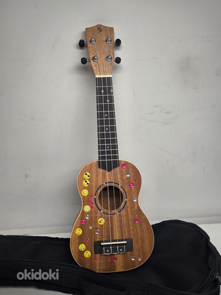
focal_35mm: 35
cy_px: 148
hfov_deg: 40.7
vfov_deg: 52.6
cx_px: 110
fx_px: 298
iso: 100
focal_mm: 6.92
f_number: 1.9
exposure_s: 1/100
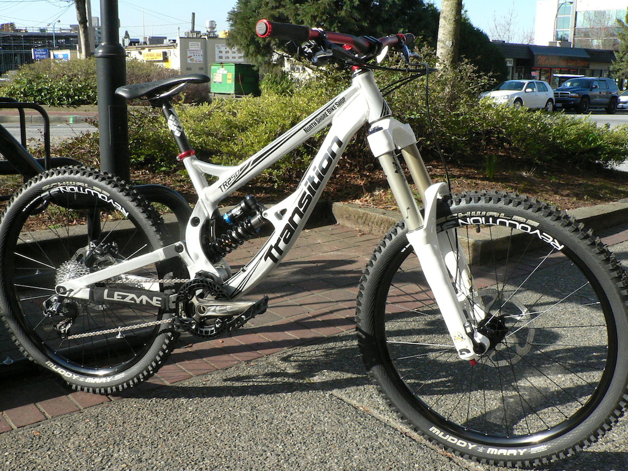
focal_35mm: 35
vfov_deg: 40.7
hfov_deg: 52.6
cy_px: 236
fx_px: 635
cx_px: 314
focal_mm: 6
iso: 200
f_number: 5.6
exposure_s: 1/400
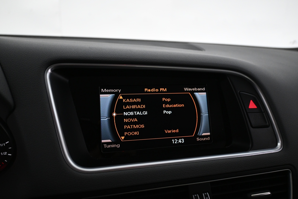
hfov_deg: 64.6
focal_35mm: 28
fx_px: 236
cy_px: 100
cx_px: 149
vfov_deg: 45.7
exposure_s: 1/60
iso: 1600
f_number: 3.8
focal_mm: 19
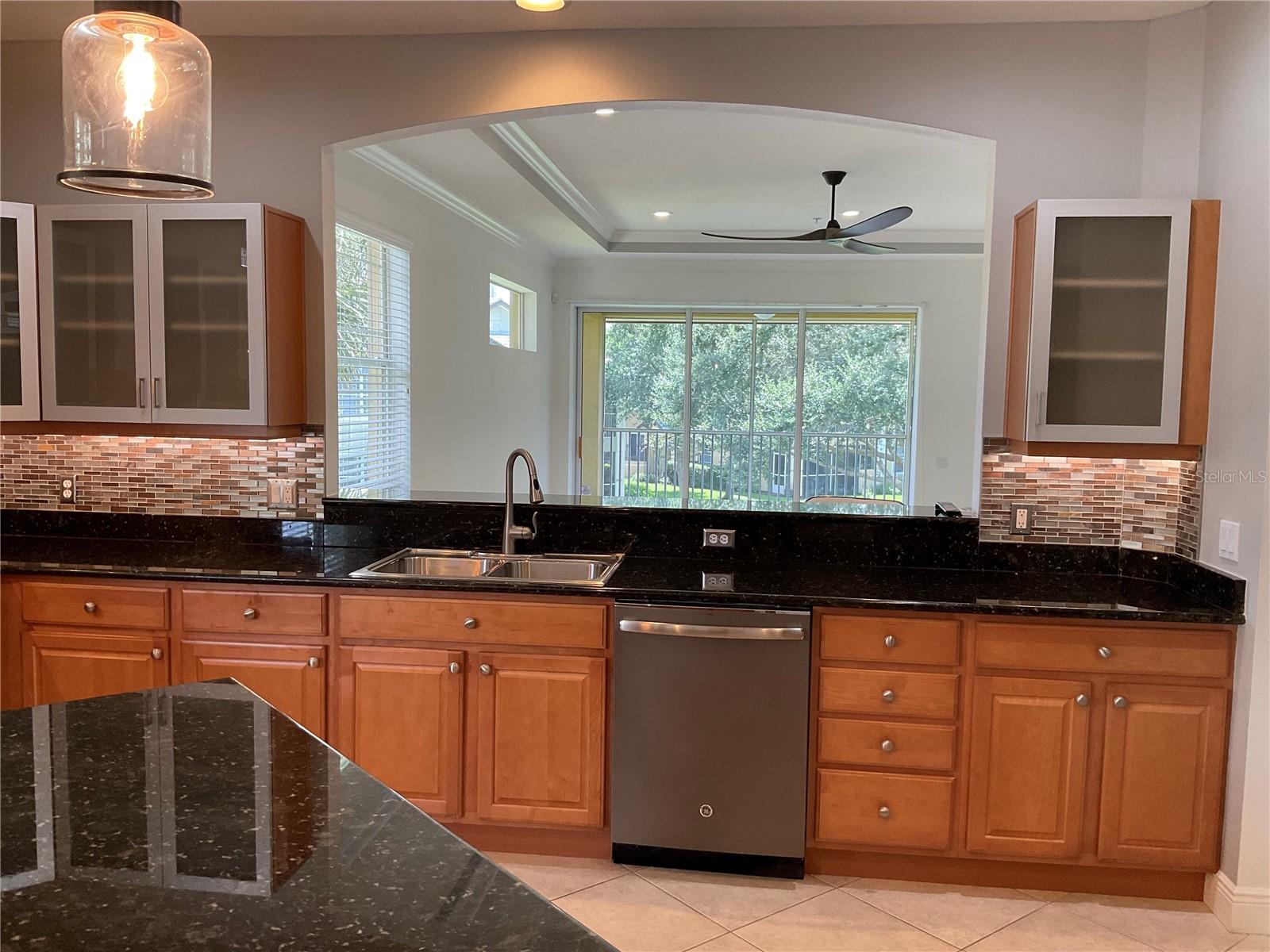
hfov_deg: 61.7
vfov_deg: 48.2
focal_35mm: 29
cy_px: 476
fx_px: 1064
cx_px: 635
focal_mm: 3
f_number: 1.8
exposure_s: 1/60
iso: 64
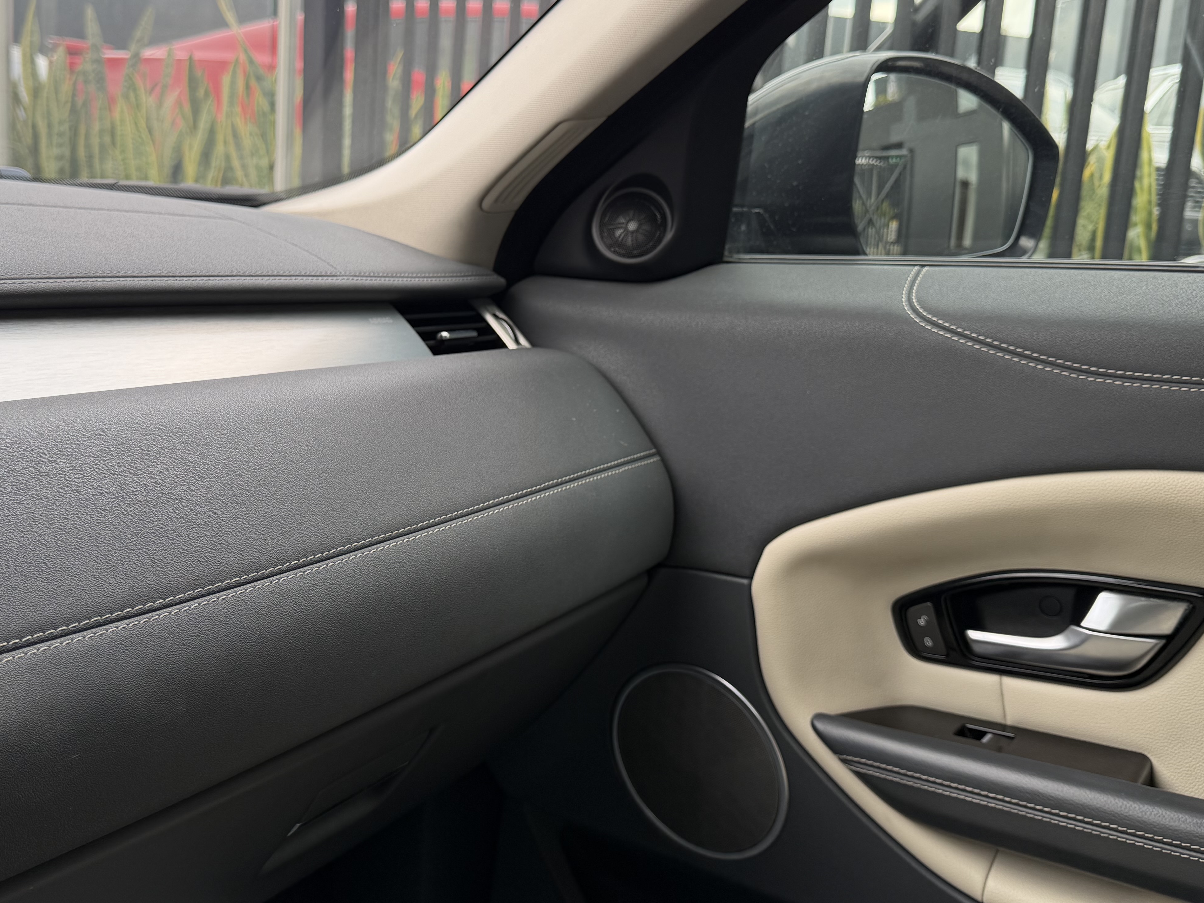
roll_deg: -3.3
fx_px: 1217
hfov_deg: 52.5
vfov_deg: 40.7
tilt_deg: -10.1
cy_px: 408
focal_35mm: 35
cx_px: 541
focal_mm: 6.76
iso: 64
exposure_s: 1/167
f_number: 1.78
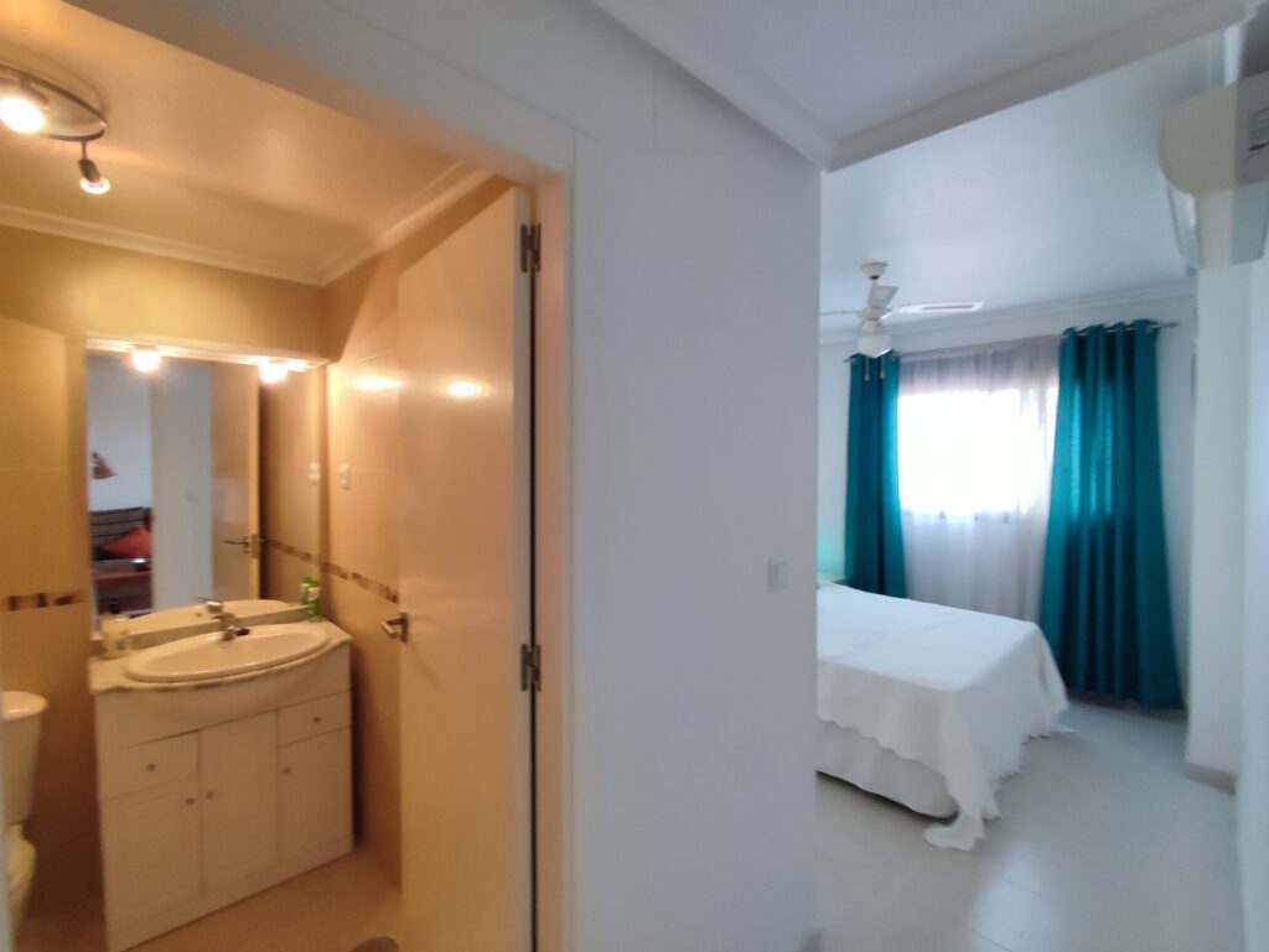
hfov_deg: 94.5
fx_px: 587
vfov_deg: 78.2
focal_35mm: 16
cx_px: 634
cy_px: 476
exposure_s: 1/50
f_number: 2.2
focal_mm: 1.65
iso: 124
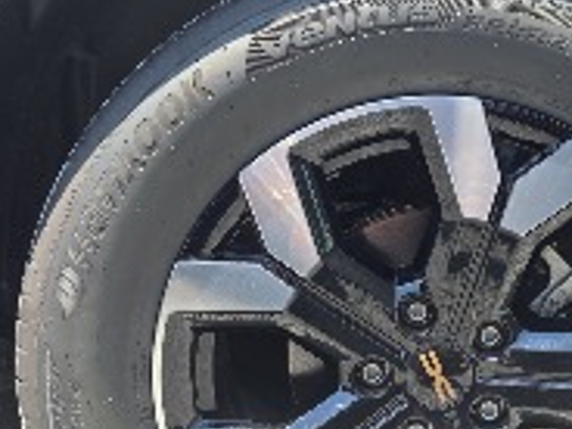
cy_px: 283
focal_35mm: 52
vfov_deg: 27.9
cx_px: 432
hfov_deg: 35.9
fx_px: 859
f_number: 1.7
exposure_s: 1/1258
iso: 80
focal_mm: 6.25
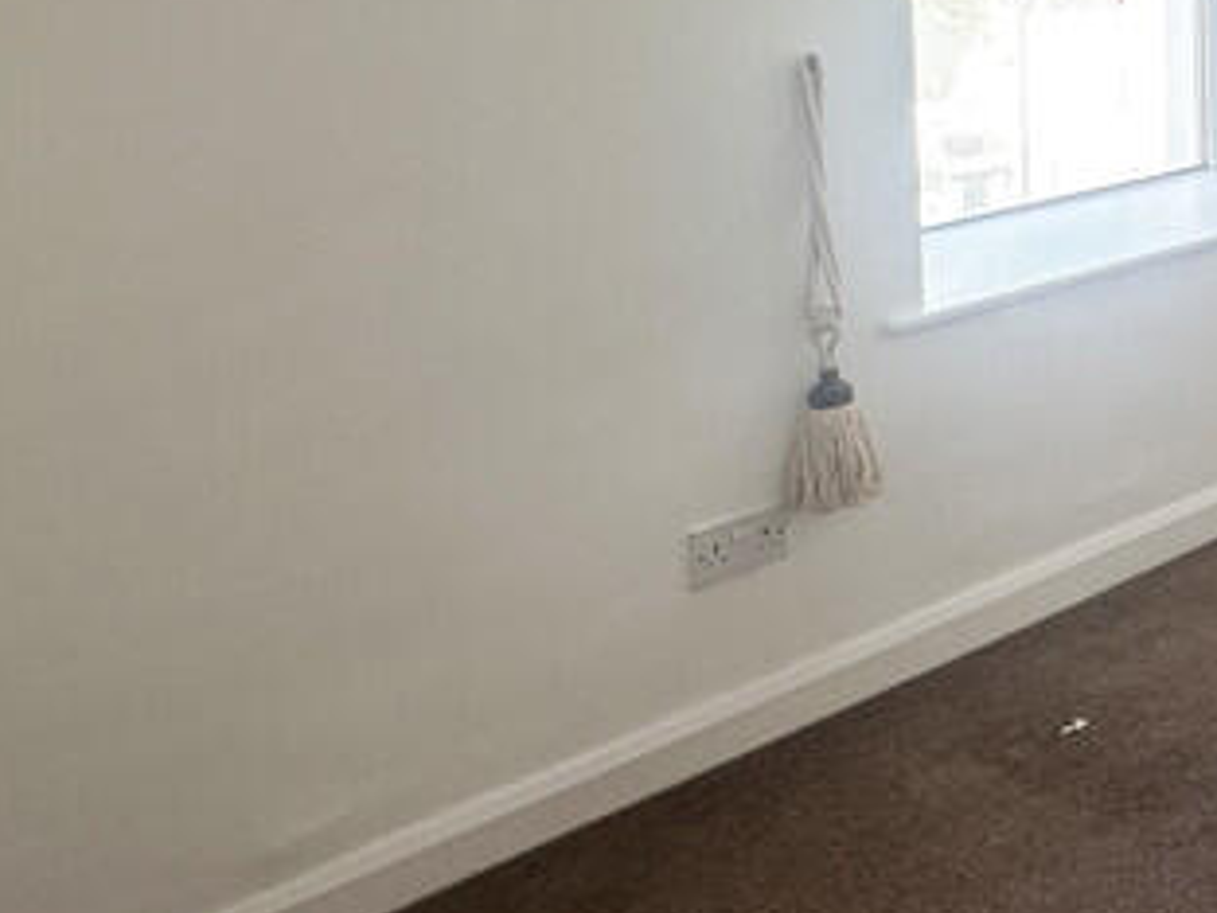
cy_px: 4
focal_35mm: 46
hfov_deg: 33.2
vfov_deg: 29.5
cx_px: 1482
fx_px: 1617
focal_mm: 2.22
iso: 40
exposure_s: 1/99
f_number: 2.2
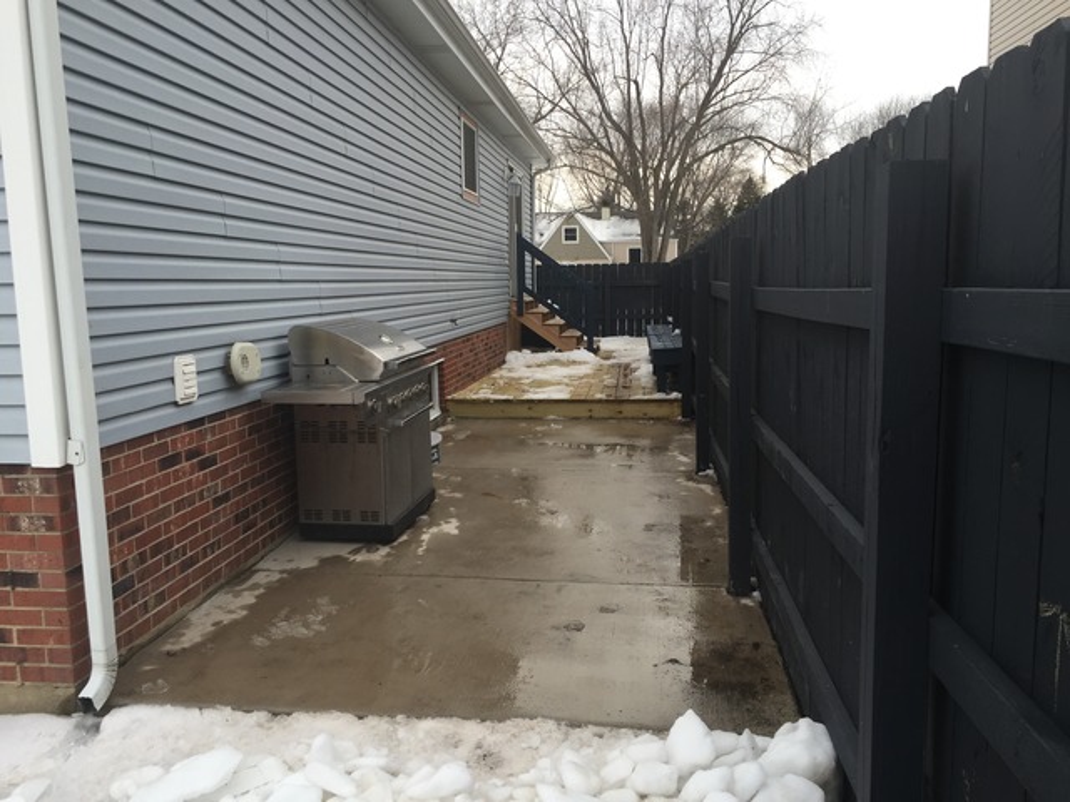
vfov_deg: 48.2
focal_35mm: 29
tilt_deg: -7.3
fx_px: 896
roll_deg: +1.0
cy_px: 401
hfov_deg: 61.7
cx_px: 535
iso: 32
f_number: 2.2
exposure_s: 1/130
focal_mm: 4.15
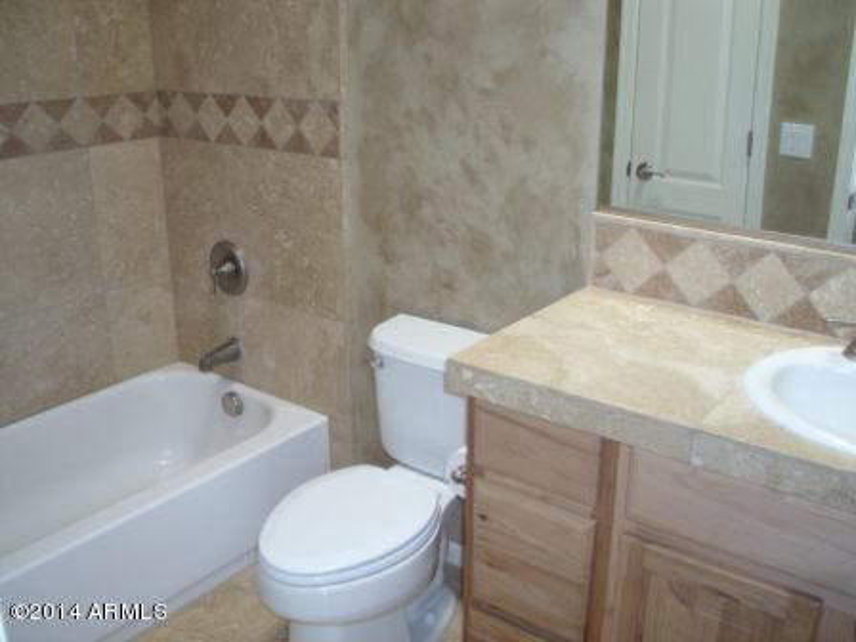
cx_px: 428
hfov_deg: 49.0
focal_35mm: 38
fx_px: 940
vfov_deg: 37.7
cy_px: 321
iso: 200
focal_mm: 6.3
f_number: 2.9
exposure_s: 1/60
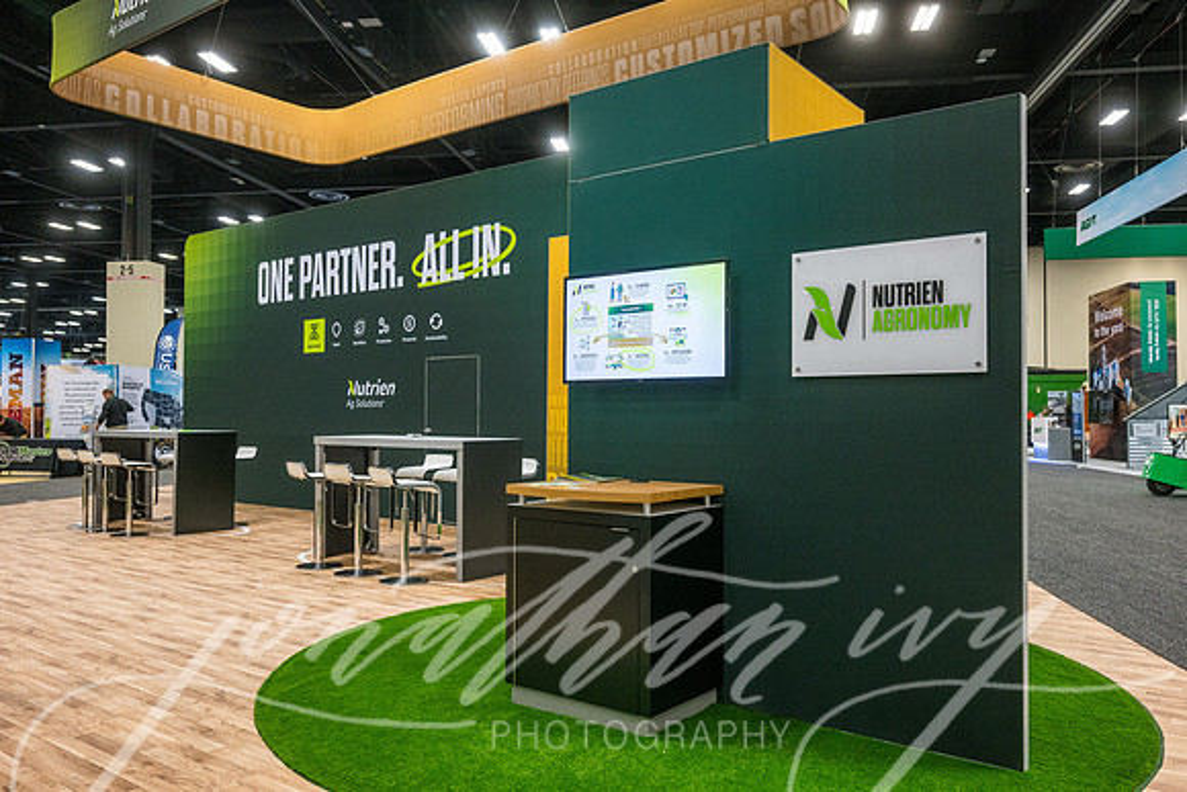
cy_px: 396
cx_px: 594
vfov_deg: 48.8
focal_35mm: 26
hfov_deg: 68.4
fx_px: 874
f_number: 6.3
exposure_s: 1/50
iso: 1250
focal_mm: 26.5
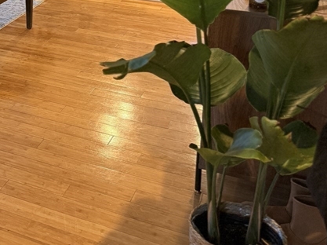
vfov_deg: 23.4
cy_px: -20
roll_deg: +2.4
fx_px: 557
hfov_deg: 29.2
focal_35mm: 59
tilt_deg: -13.0
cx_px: -44
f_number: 1.78
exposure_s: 1/60
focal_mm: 6.76
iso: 500
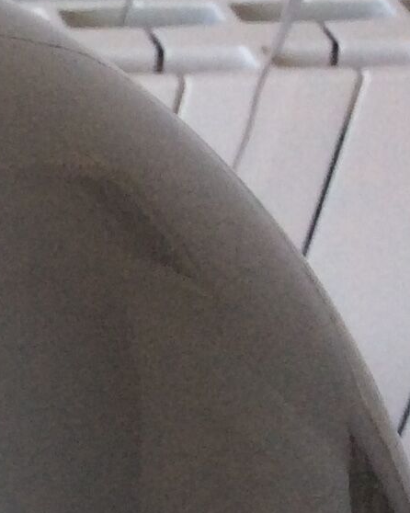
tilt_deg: -44.8
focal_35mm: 145
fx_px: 2201
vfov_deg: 13.0
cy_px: 613
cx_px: -627
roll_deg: +2.3
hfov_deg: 9.3
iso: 40
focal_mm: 3.3
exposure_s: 1/100
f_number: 2.4
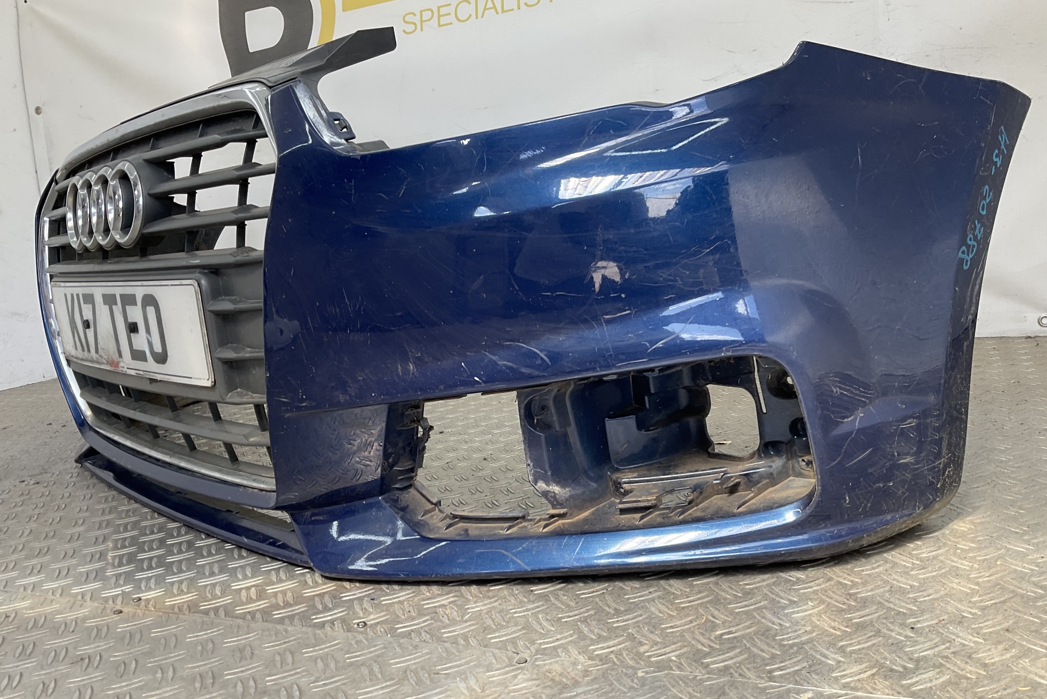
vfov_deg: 42.3
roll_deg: +7.0
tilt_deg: -11.6
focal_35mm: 31
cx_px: 538
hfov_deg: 60.3
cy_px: 358
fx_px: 902
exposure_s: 1/119
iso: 16
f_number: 1.8
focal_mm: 3
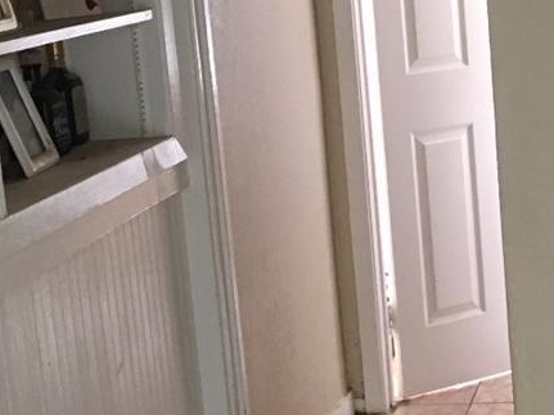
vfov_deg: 14.6
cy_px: 176
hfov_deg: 18.9
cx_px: 566
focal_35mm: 101
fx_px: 1616
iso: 125
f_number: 2.2
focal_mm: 4.15
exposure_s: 1/30
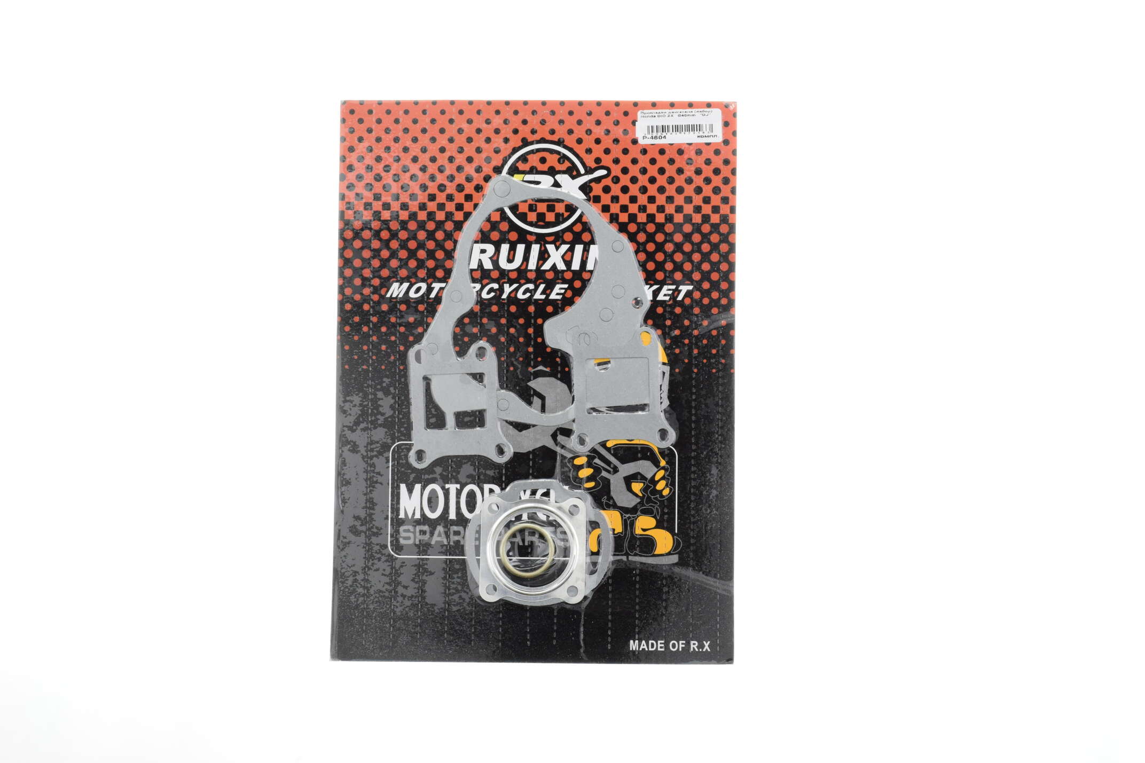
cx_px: 572
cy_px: 382
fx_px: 1431
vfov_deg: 29.9
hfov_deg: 43.6
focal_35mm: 45
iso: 1600
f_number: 13
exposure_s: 1/50
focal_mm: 30
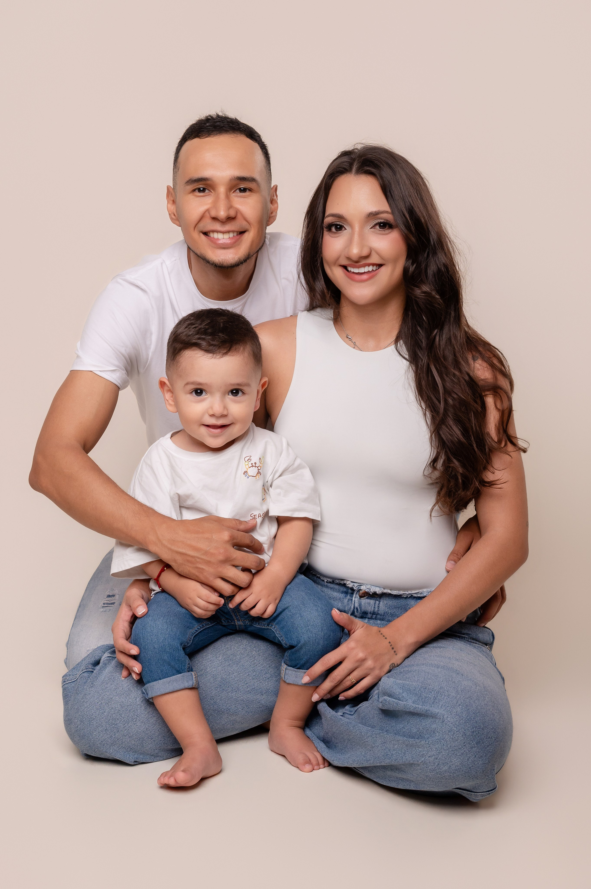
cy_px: 444
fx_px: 1233
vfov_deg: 39.6
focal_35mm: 50
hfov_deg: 27.0
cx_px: 296
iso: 1000
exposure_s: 1/200
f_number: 9
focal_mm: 50
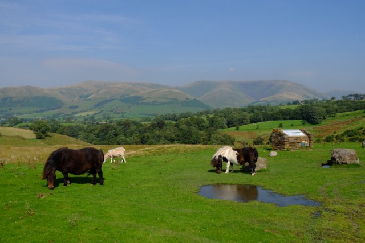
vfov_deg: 37.9
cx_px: 182
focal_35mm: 35
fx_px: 355
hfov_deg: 54.4
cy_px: 122
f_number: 5.6
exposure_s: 1/1250
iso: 250
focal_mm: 23.2
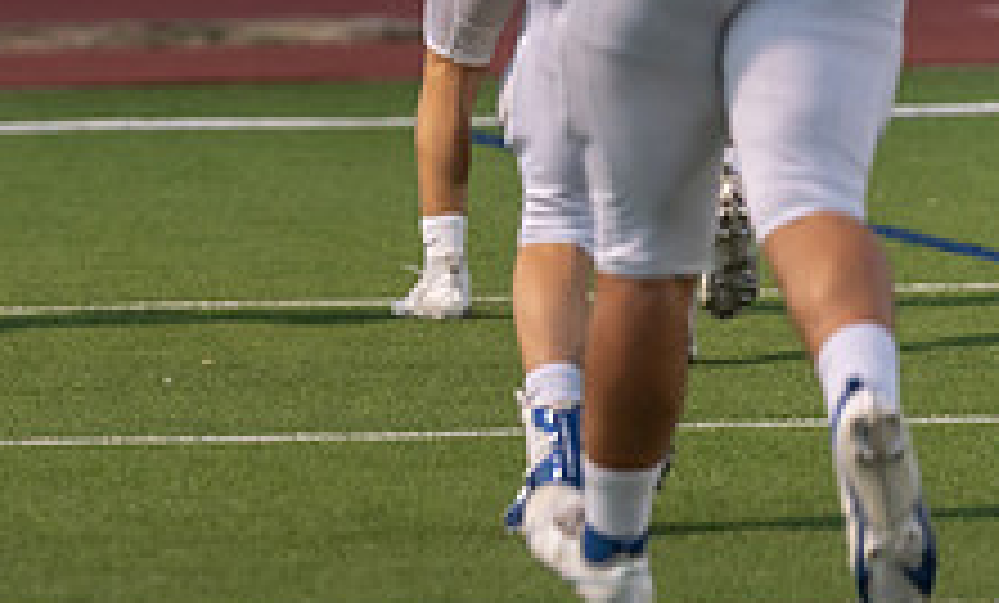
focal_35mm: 580
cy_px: -267
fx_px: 15641
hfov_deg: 3.7
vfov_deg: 2.2
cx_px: -146
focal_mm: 200
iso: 800
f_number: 2.8
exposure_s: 1/640
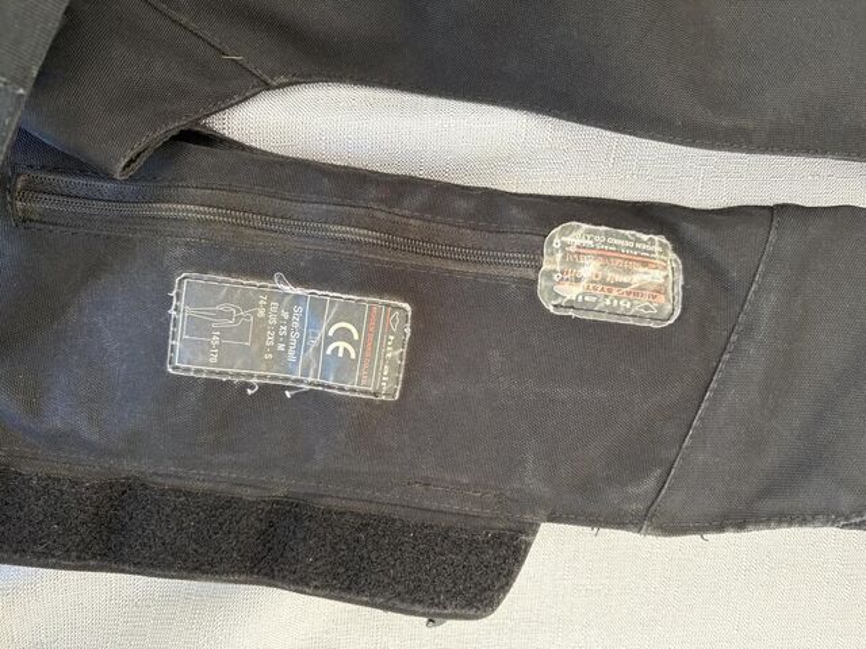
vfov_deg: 53.1
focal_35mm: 26
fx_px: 650
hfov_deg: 67.3
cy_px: 324
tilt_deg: -83.4
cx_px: 433
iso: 125
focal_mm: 5.96
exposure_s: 1/62
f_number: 1.6
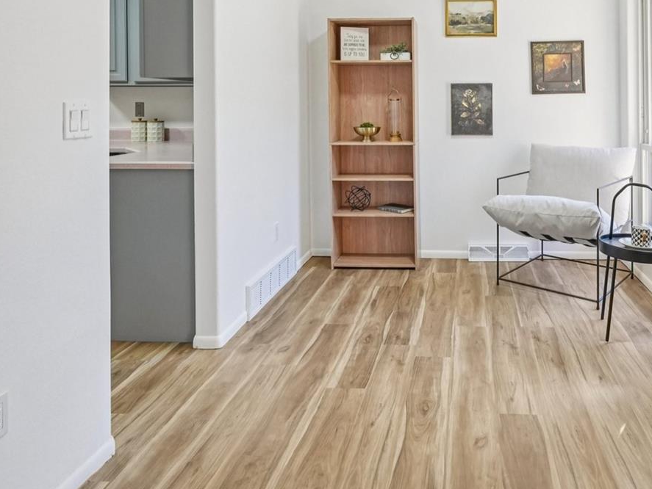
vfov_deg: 50.3
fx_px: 490
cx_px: 438
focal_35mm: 26
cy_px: 107
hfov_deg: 65.4
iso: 800
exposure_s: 1/10
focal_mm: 10
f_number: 8
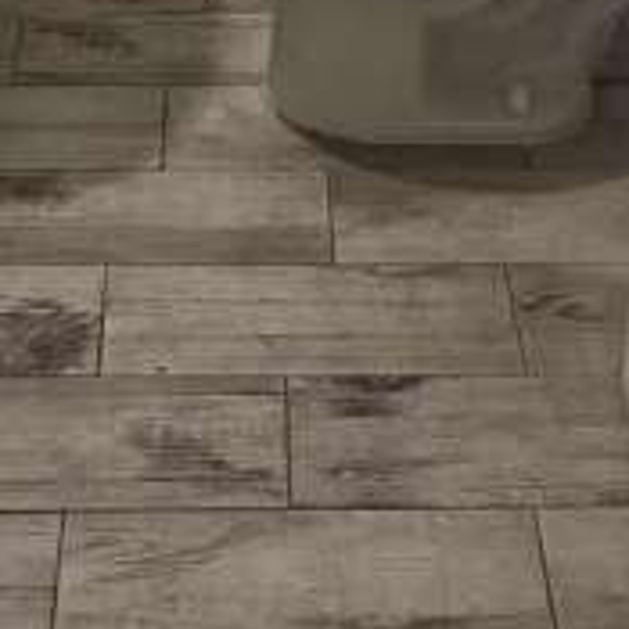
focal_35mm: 84
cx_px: 259
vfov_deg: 16.9
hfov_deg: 20.6
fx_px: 1727
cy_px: -514
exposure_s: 1/60
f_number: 1.6
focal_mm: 5.96
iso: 400
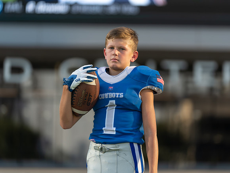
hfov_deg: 10.1
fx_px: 1298
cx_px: 126
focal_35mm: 195
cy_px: 83
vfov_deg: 7.6
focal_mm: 170
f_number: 2.8
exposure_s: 1/640
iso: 100
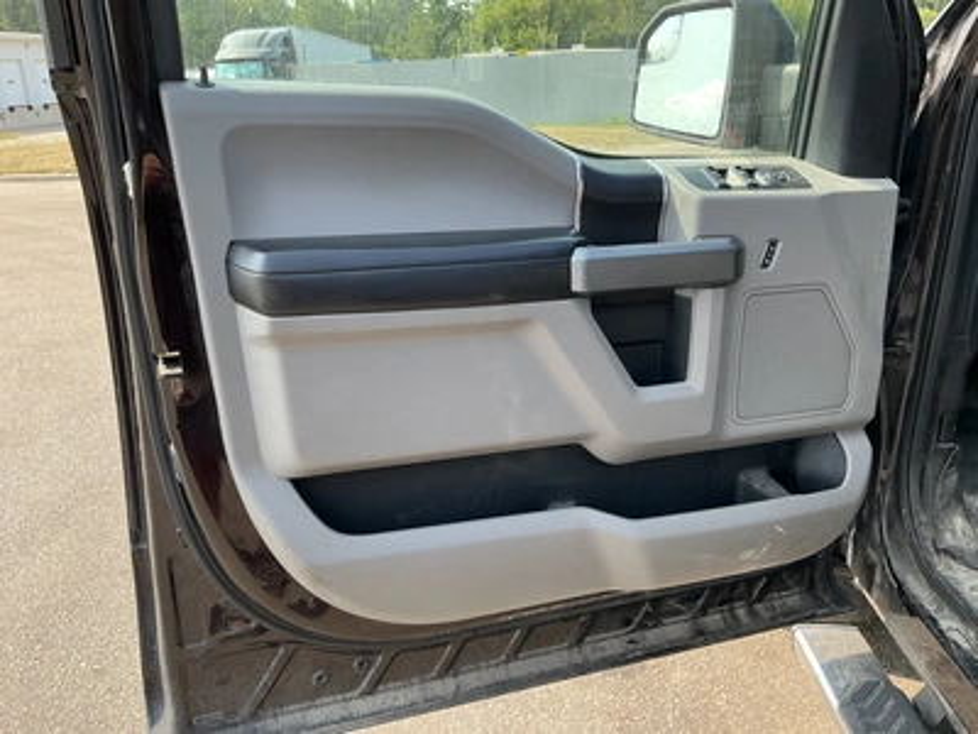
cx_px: 489
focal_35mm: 28
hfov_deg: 63.4
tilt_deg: -19.1
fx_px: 791
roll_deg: +2.1
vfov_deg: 49.7
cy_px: 367
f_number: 1.8
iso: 20
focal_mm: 3
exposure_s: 1/234
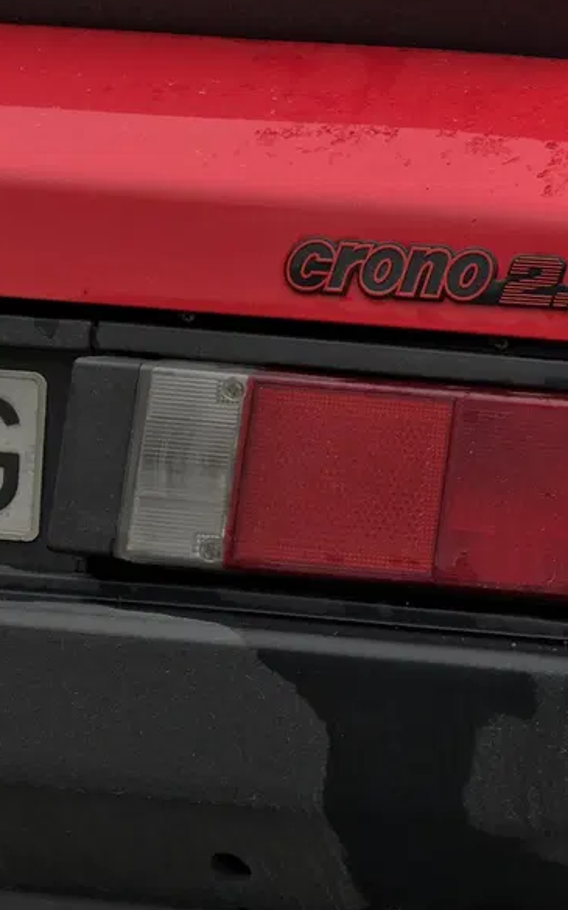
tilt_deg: -2.8
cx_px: 719
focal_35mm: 124
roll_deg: -2.9
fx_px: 3075
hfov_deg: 10.3
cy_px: 454
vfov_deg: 16.8
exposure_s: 1/254
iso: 20
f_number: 2.8
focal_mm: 6.6
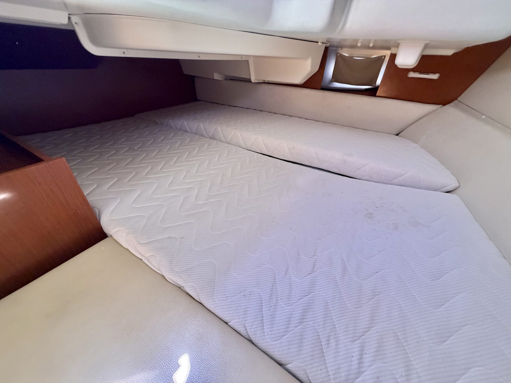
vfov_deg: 85.7
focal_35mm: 14
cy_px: 192
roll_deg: -2.6
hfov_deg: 102.1
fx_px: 207
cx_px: 256
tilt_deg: -35.6
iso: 320
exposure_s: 1/65
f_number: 2.2
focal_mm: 2.22
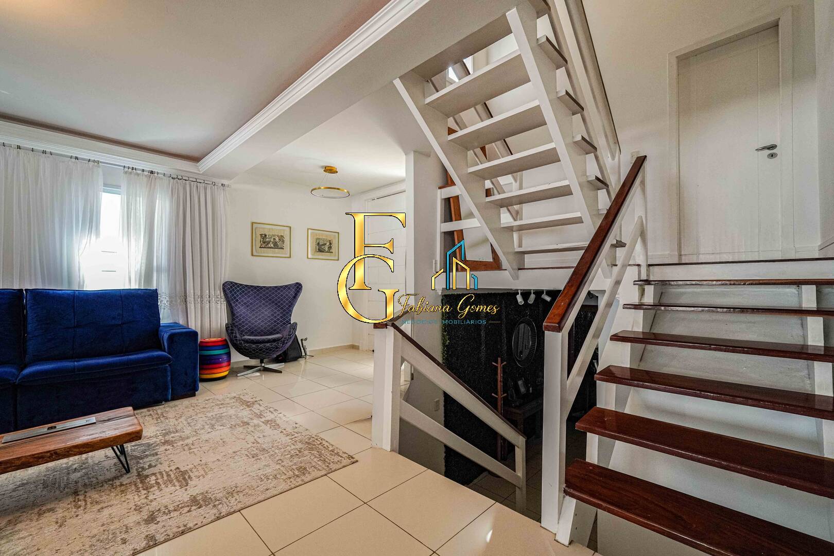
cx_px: 417
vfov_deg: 77.3
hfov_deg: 100.4
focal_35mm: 15
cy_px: 278
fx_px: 347
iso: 500
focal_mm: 10
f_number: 5.6
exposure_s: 1/60
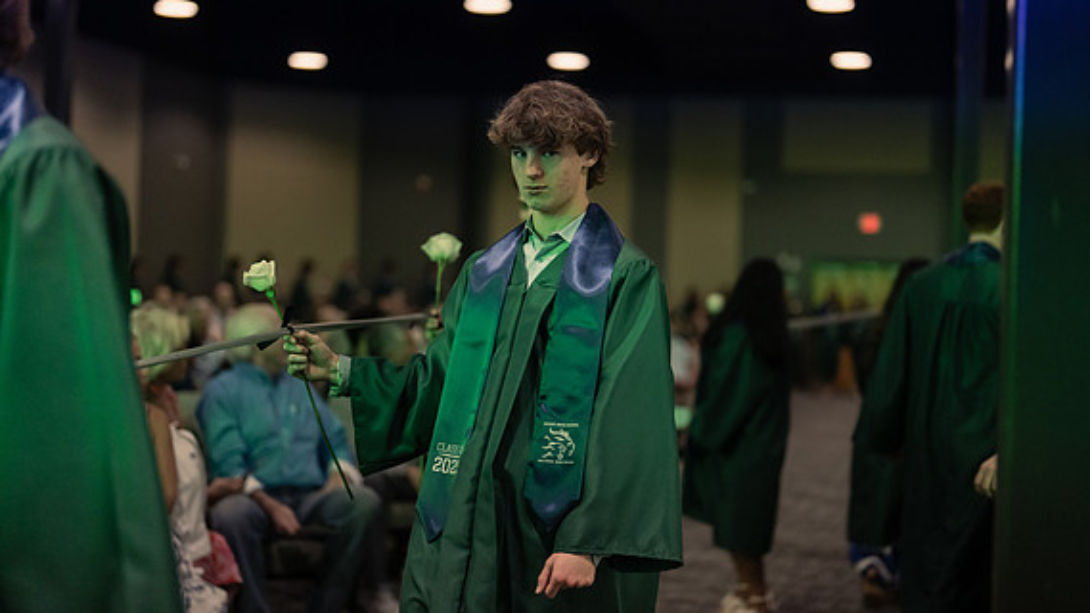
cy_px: 272
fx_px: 1676
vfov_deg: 20.7
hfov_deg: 36.0
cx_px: 540
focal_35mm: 58
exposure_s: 1/500
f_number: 1.2
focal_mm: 50
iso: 1250
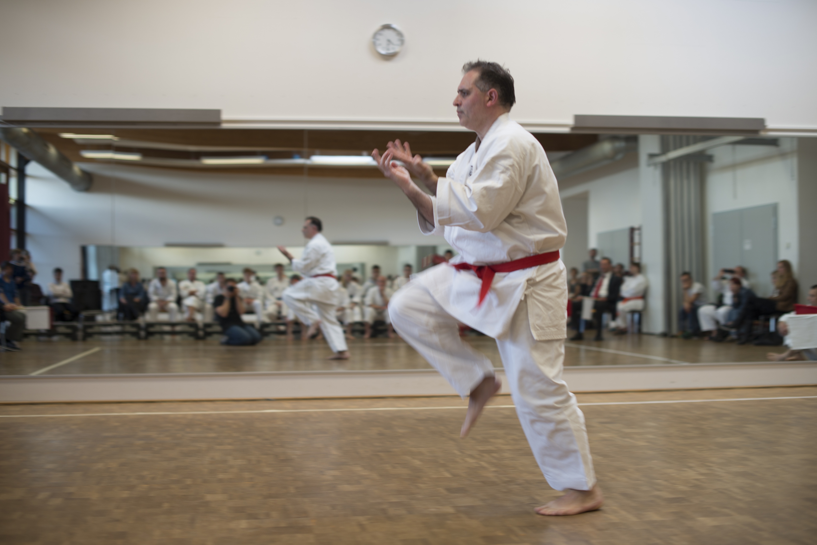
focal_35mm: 50
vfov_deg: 27.0
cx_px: 408
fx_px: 1135
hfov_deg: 39.6
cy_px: 272
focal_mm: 50
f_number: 2.5
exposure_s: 1/50
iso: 100
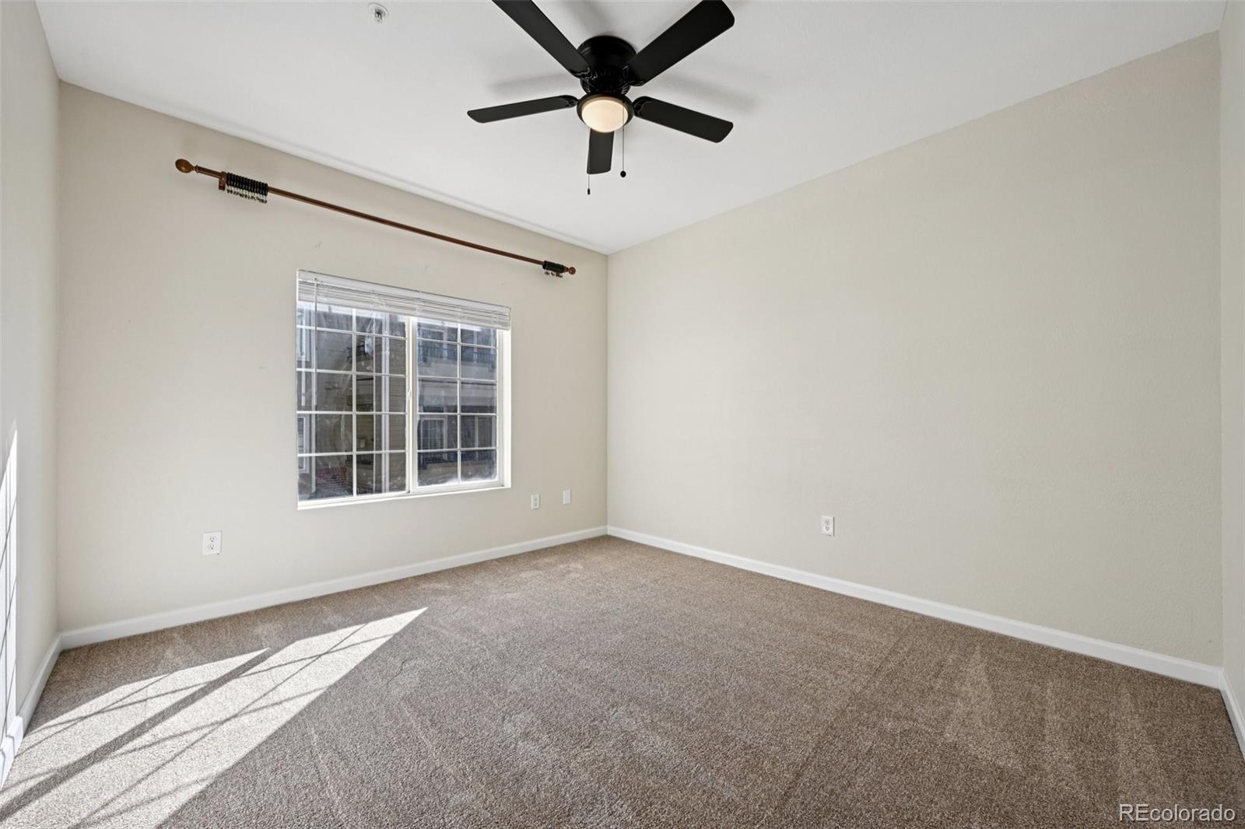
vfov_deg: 81.2
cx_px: 622
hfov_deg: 104.3
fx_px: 484
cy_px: 414
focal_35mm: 14
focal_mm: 14
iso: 64
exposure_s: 1/15
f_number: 13
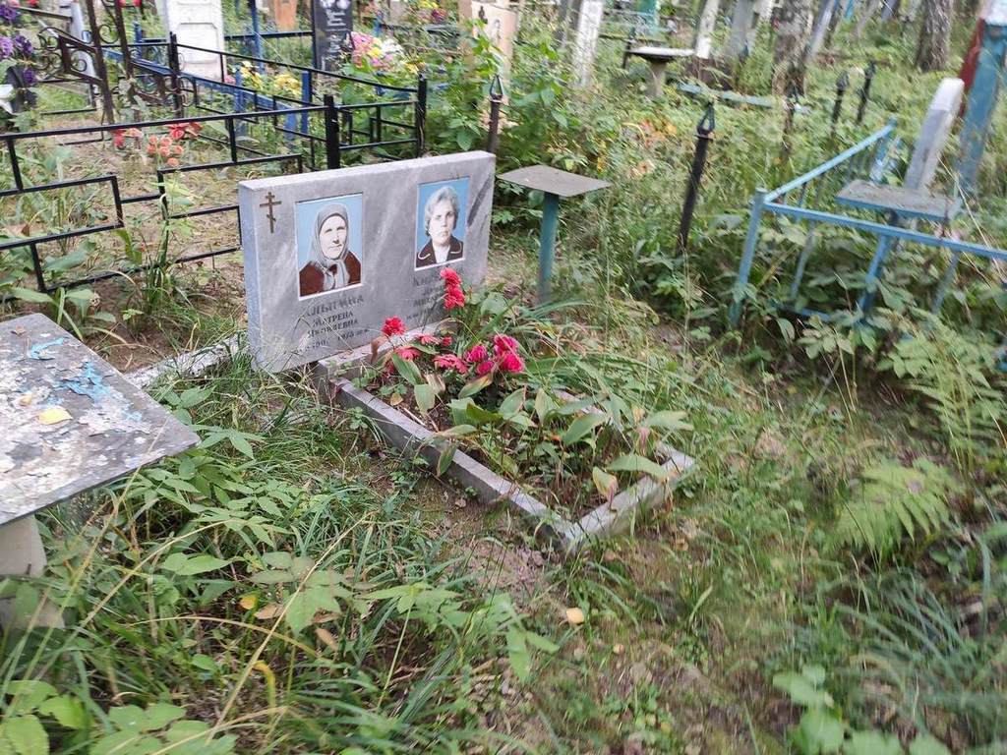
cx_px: 504
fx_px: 756
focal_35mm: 26
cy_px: 378
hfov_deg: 67.3
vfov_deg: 53.1
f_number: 1.75
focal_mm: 4.77
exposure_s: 1/50
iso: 208
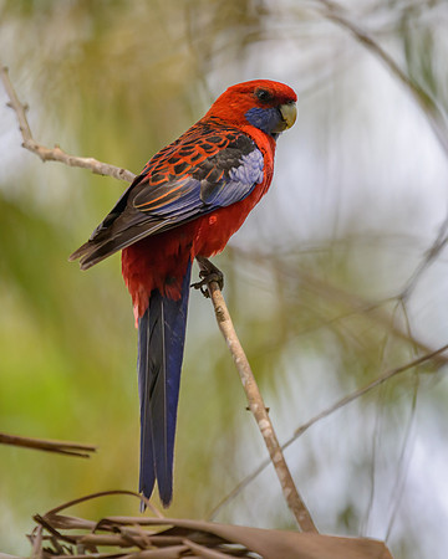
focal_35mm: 1082
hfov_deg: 1.4
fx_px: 17937
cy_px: 202
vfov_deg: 1.8
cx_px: 95
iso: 720
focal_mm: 560
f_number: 4
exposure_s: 1/2500
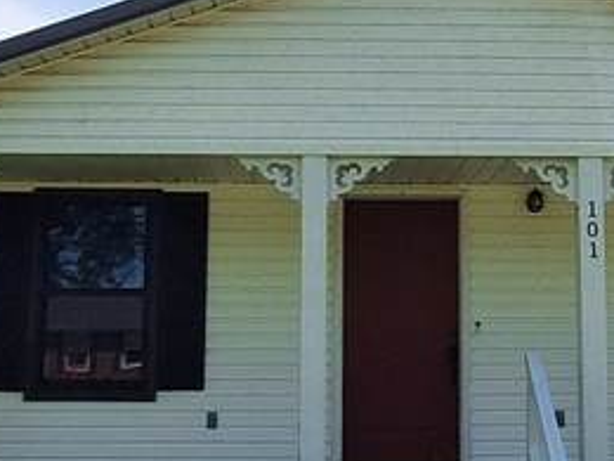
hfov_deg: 30.2
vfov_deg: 22.9
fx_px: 1135
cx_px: 380
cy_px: 177
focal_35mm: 64
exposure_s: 1/2899
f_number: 2.2
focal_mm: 1.74
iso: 40
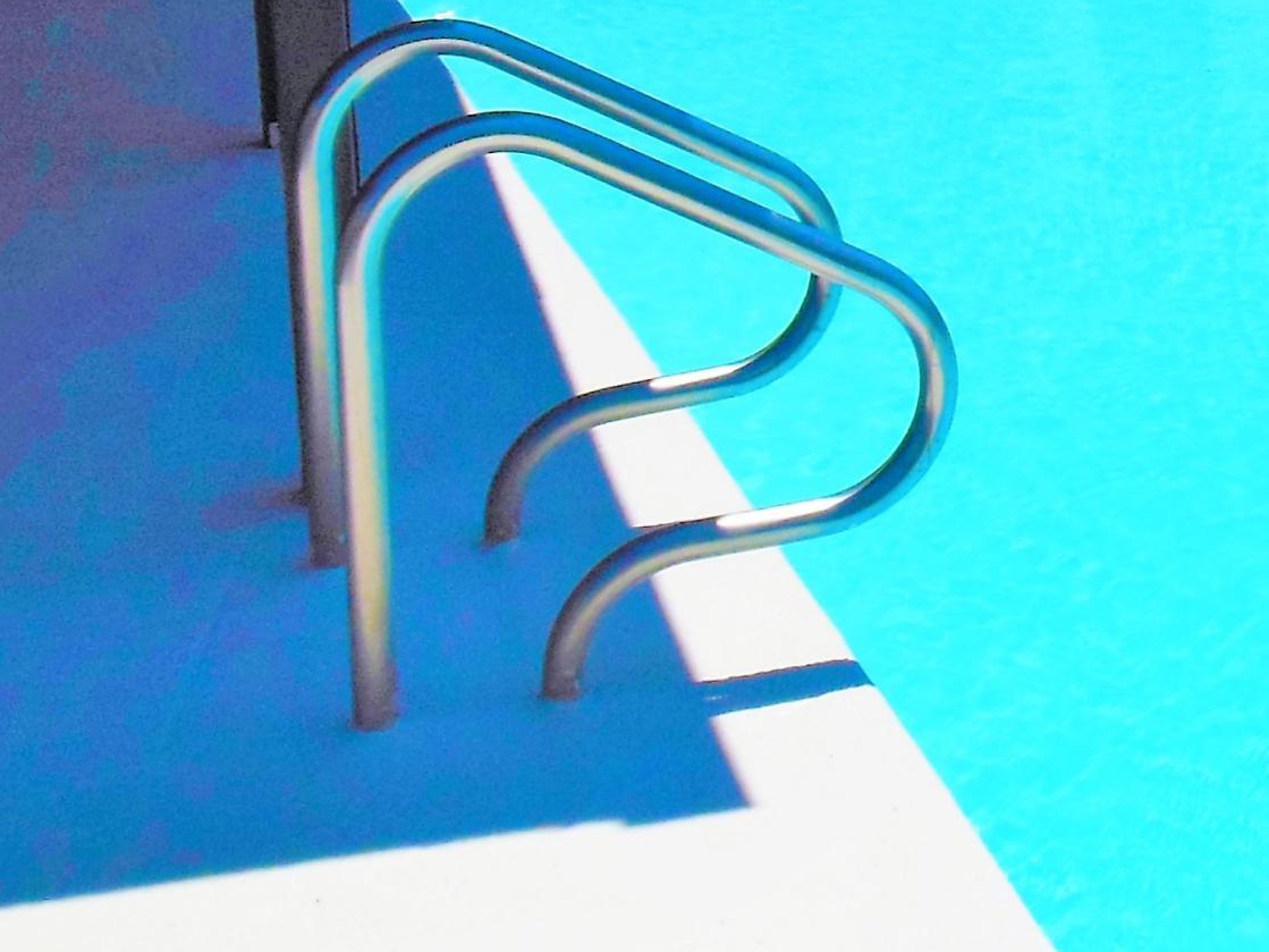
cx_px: 1348
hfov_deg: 26.9
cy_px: 15
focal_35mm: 67
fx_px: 2456
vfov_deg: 21.2
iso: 125
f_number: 6.4
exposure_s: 1/1250
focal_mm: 4.5
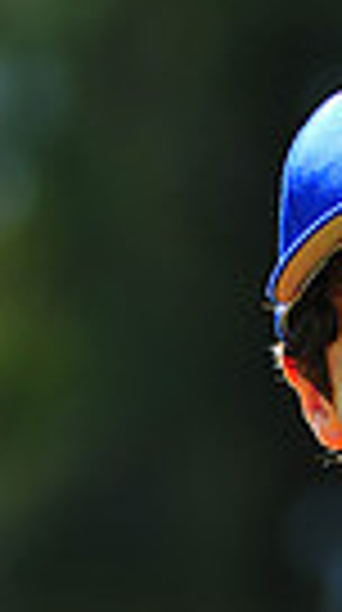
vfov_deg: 2.7
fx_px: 13027
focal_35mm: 804
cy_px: 891
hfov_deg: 1.5
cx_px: 490
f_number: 4
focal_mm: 180
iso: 200
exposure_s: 1/640
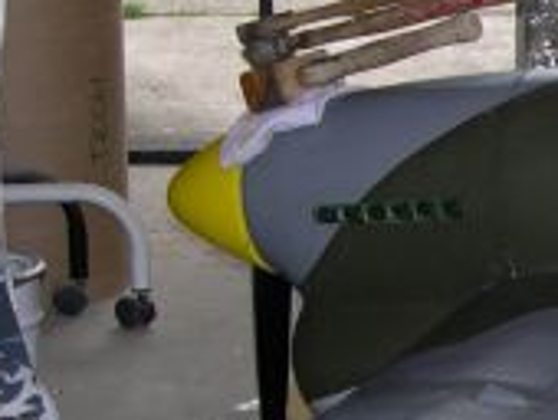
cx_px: 955
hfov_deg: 12.7
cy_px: 390
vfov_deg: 10.3
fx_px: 2308
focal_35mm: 143
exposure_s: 1/60
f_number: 2.8
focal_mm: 8
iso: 100
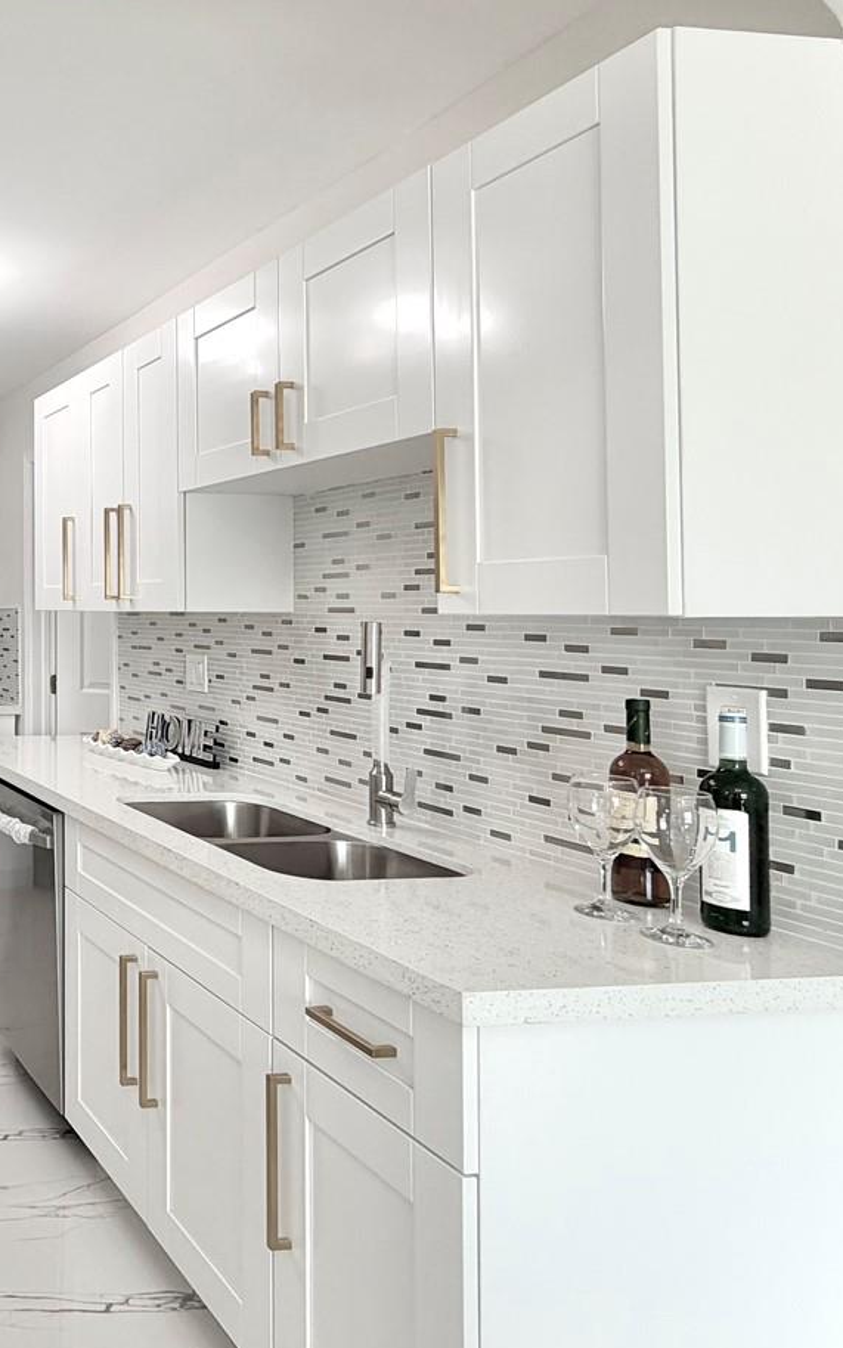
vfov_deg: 70.1
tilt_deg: +1.8
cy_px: 591
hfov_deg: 36.0
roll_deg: -0.2
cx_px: -189
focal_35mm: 26
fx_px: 955
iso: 80
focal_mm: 2.22
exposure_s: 1/121
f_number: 2.2
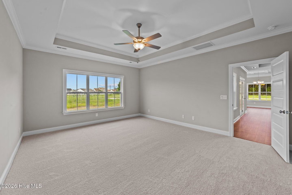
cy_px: 98
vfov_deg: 81.3
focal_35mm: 14
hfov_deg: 104.2
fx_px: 114
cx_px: 146
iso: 160
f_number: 8
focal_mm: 14
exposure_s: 1/2.5
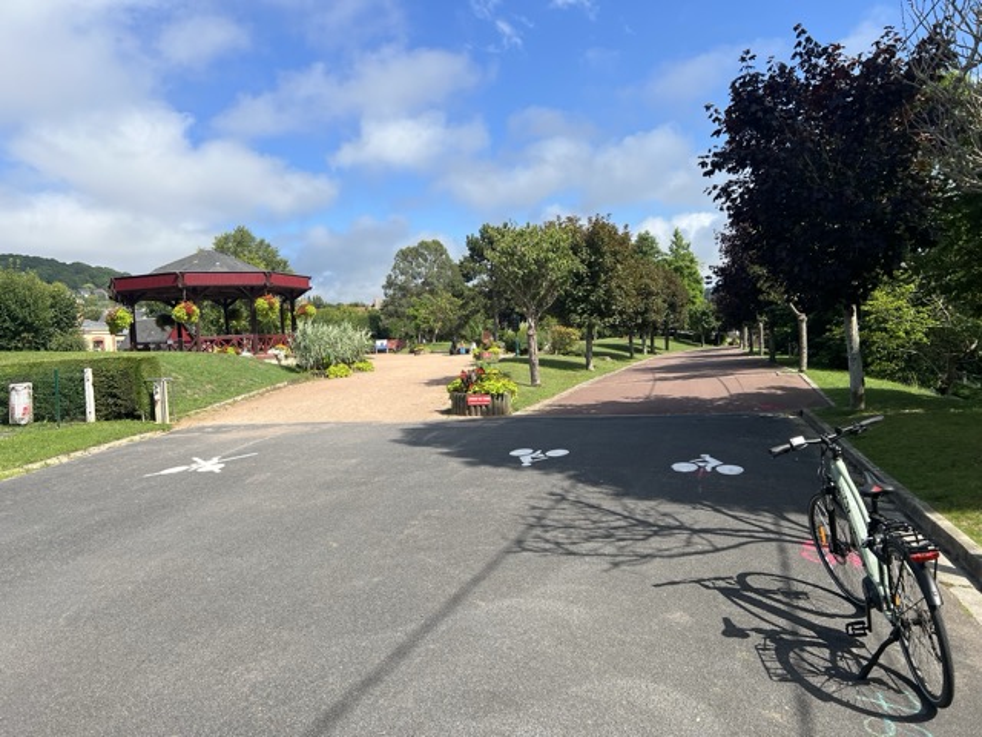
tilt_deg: -2.6
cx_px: 491
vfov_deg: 53.1
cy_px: 368
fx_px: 738
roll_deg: +3.6
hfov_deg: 67.3
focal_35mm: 26
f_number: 1.5
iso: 50
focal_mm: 5.7
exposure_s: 1/3704
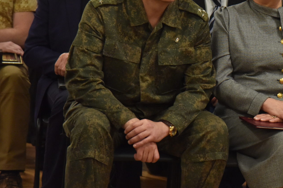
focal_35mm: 241
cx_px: 272
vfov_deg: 5.7
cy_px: 91
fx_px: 1894
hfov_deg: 8.5
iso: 6400
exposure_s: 1/160
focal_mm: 120
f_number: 5
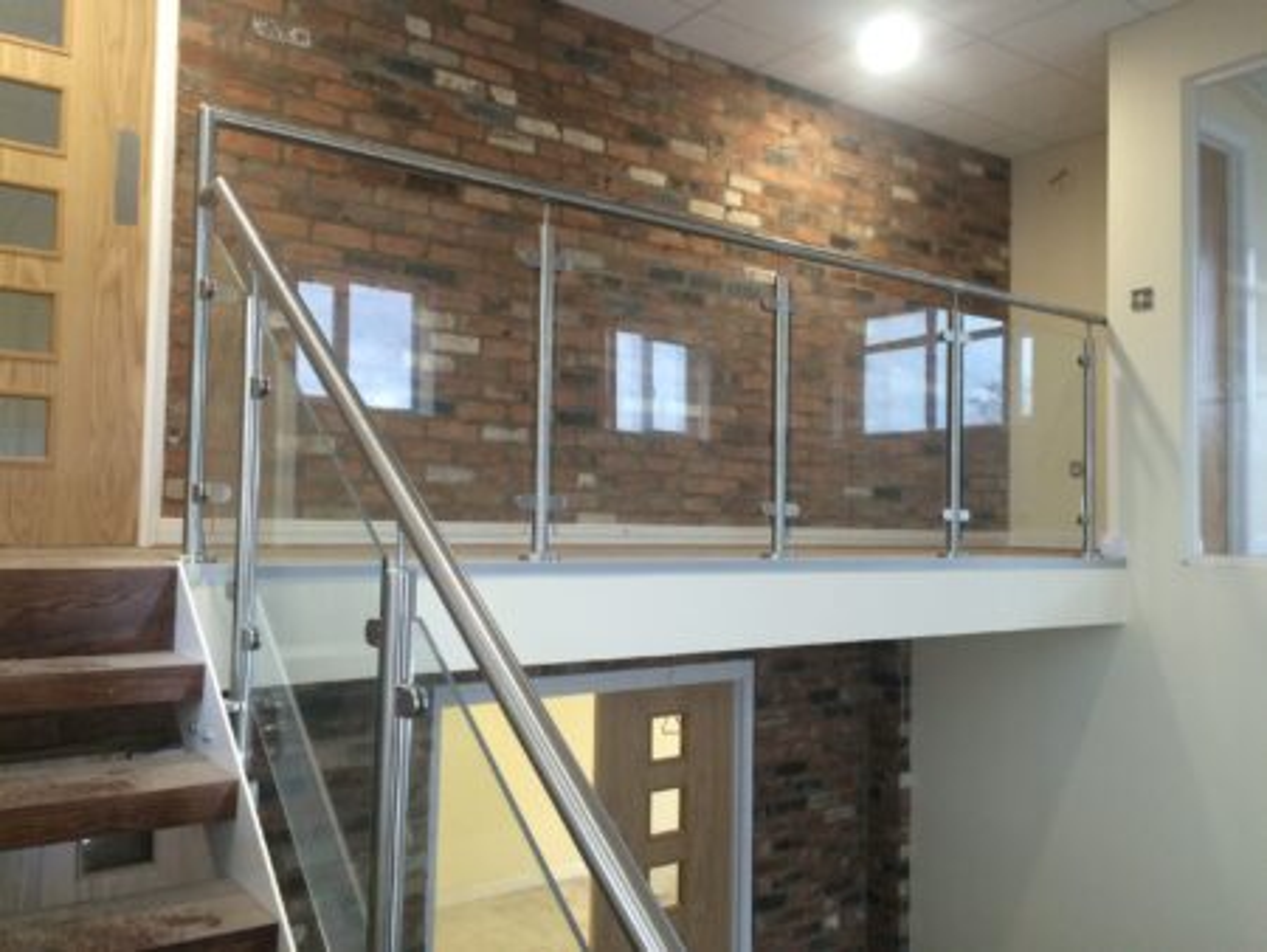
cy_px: 476
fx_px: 1062
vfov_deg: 48.3
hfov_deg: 61.6
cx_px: 634
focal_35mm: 29
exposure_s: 1/33
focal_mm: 4.15
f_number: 2.2
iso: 80
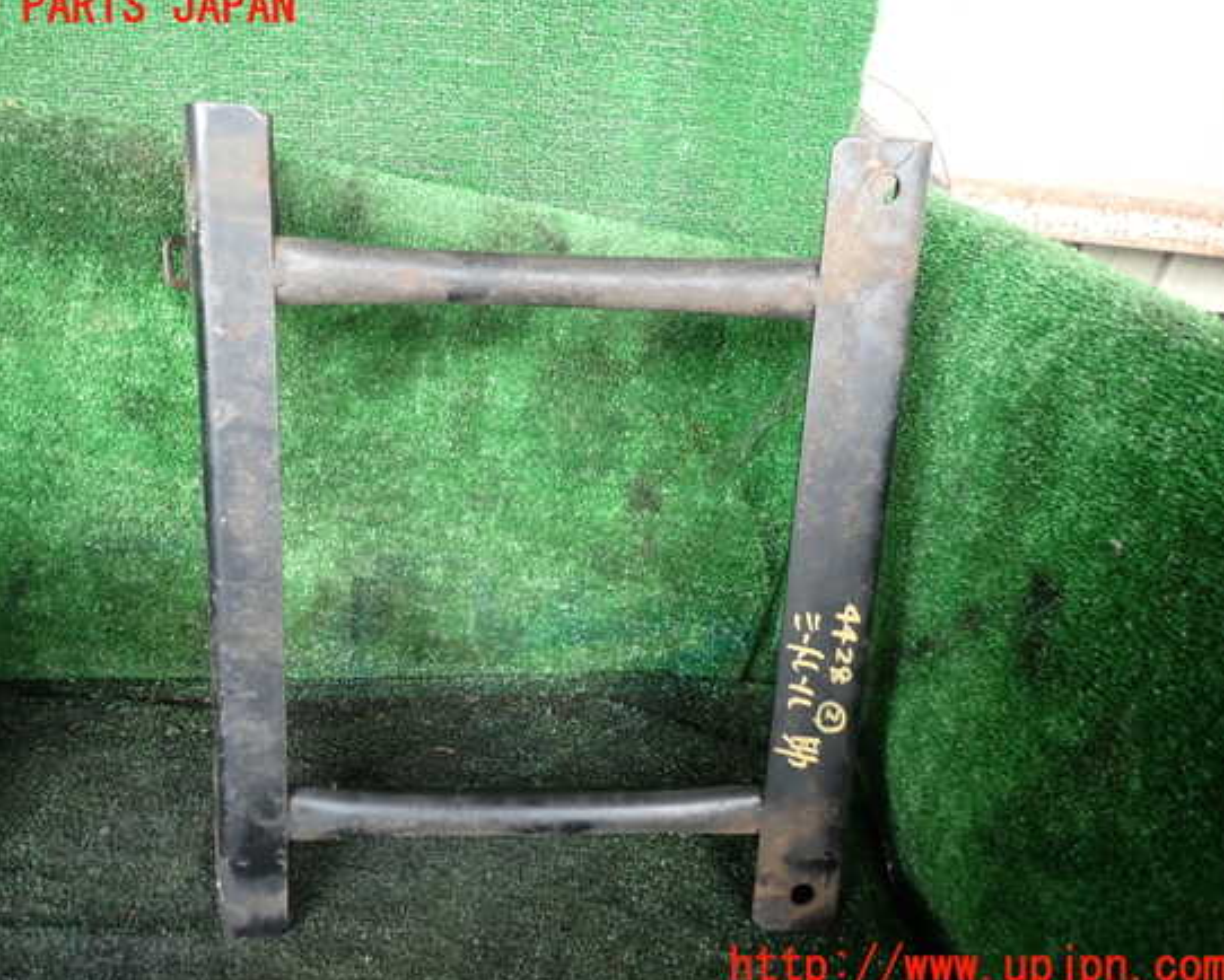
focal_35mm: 27
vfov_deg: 53.2
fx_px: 978
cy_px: 488
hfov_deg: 64.0
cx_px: 562
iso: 200
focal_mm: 4.5
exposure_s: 1/60
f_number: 2
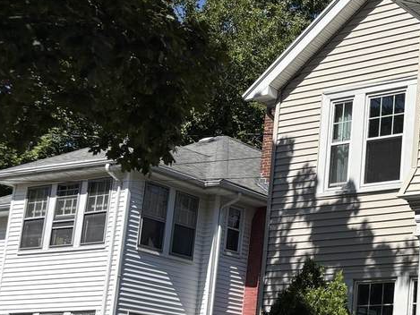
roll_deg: -2.0
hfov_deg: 24.6
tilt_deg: +12.0
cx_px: 510
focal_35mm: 71
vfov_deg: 20.6
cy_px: 237
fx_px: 862
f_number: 1.6
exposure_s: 1/5076
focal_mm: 5.96
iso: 50
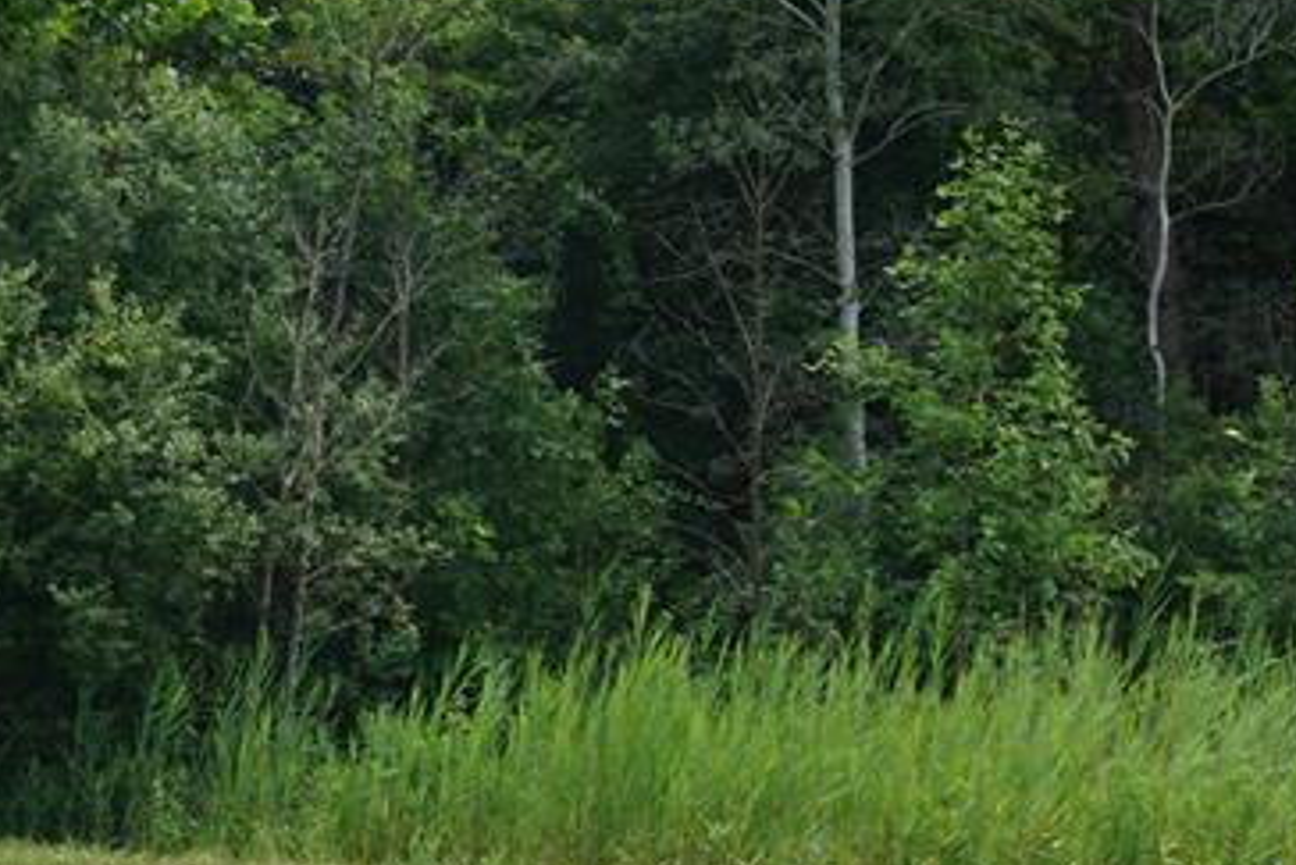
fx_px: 3796
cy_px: 192
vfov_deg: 13.0
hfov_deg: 19.3
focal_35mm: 105
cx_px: 484
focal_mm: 25
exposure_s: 1/100
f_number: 9
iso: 100
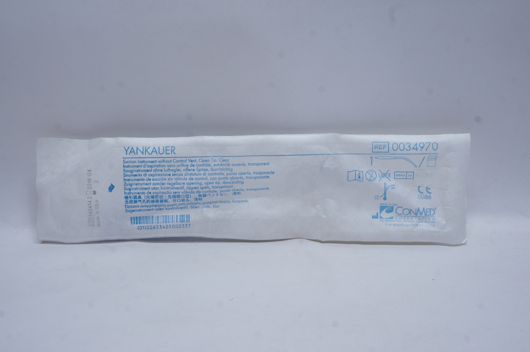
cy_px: 176
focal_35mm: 39
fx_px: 574
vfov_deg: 34.1
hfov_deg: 49.6
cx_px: 265
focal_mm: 26
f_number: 13
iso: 400
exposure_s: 1/15
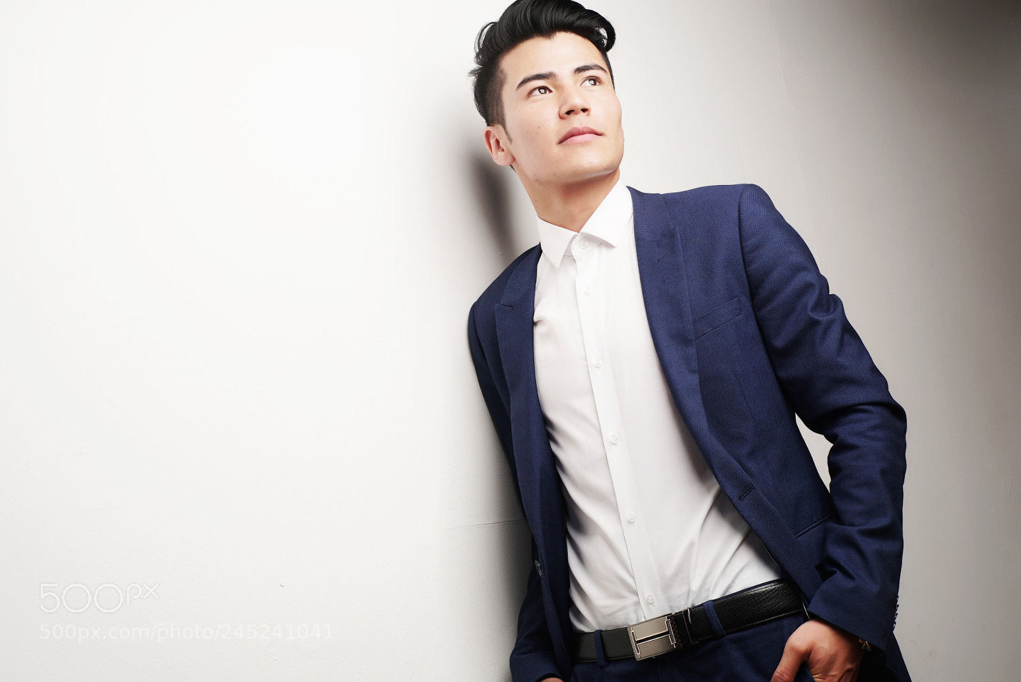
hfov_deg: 39.6
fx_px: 1419
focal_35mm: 50
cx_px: 510
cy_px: 341
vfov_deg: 27.0
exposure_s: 1/160
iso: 200
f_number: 13
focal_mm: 50
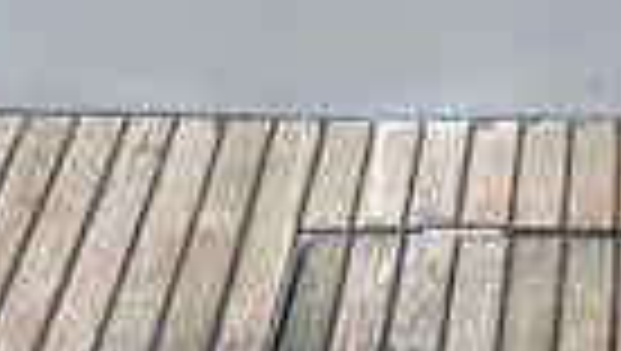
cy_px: -346
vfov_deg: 7.2
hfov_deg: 12.9
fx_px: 2704
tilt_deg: -19.8
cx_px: 657
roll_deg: +0.6
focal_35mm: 164
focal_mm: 4.25
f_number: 1.8
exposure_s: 1/1808
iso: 32
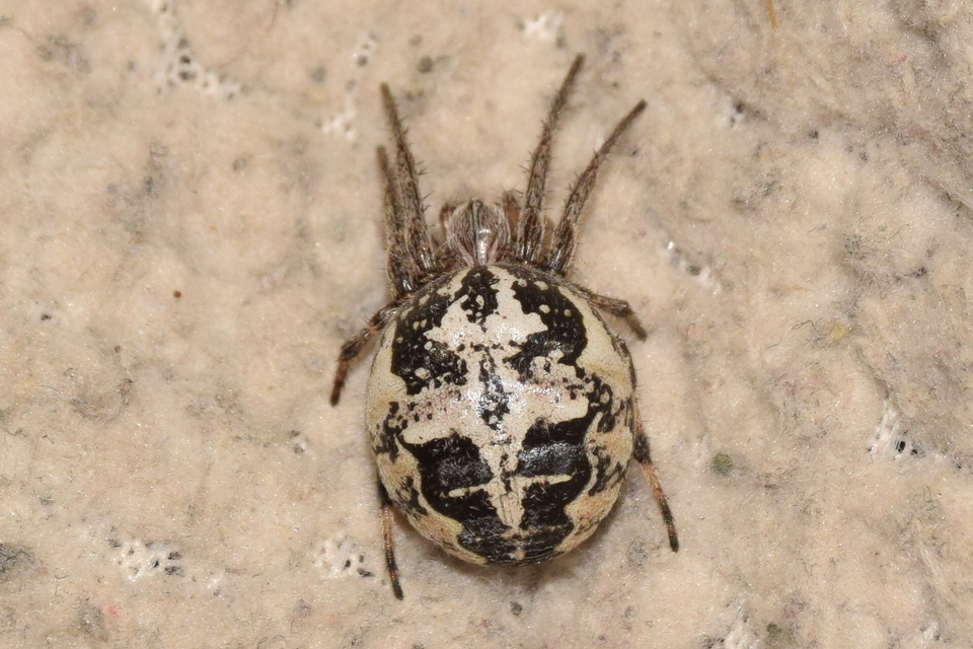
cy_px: 324
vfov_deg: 6.5
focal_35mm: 210
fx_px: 5675
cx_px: 486
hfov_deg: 9.8
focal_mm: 140
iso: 500
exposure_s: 1/160
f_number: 14
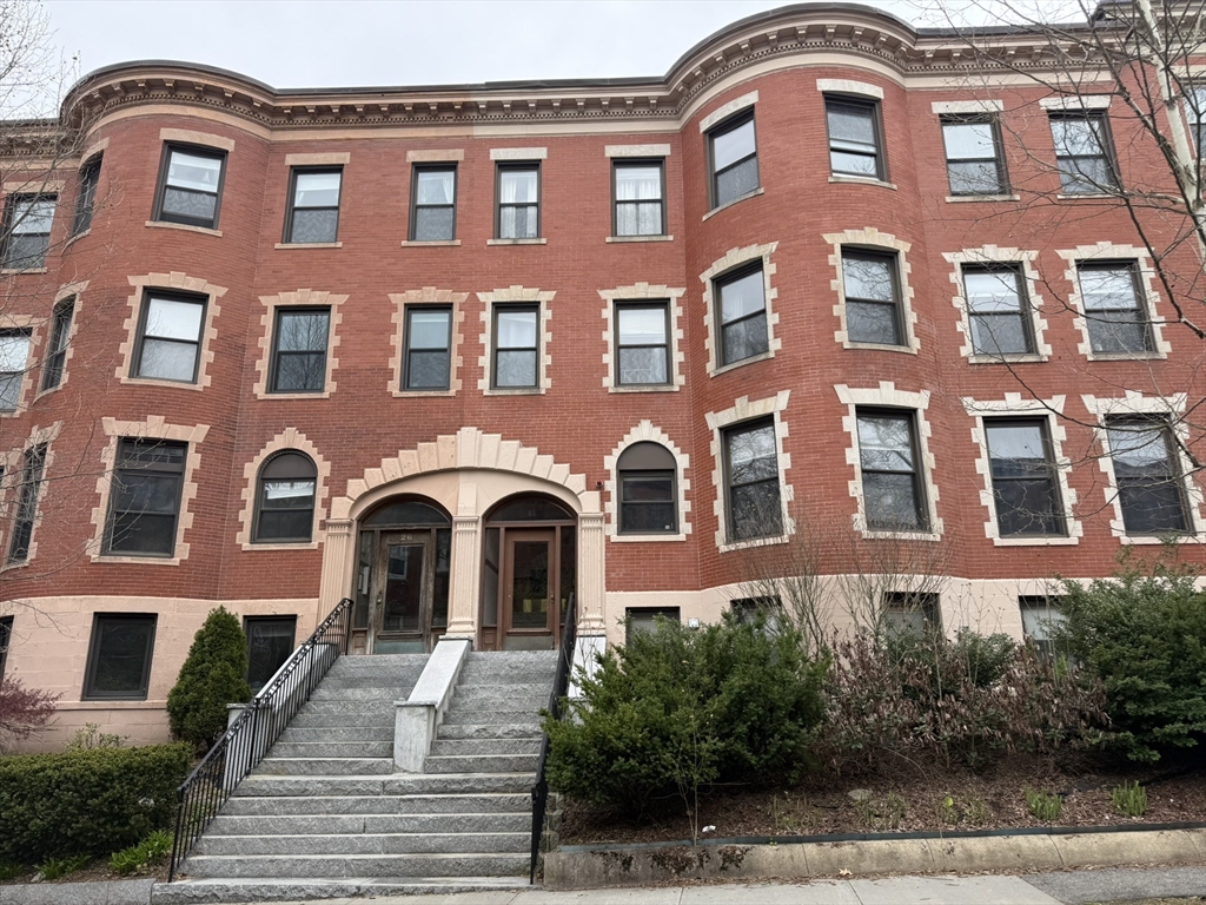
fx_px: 836
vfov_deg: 56.8
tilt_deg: +16.8
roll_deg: +0.3
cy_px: 452
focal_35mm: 24
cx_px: 603
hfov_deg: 71.6
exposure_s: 1/1271
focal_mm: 6.76
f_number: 1.78
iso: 80
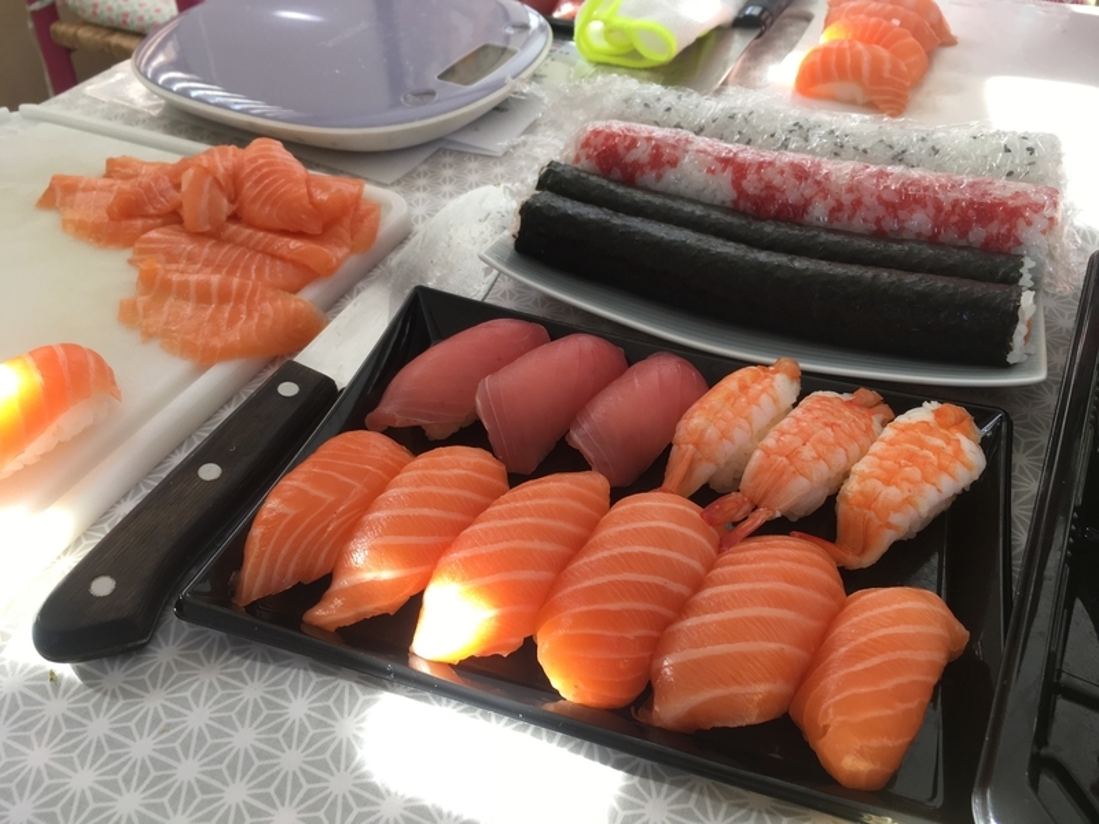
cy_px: 412
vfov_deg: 48.2
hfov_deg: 61.7
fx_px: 921
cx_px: 550
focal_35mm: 29
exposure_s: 1/50
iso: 32
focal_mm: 4.15
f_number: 2.2
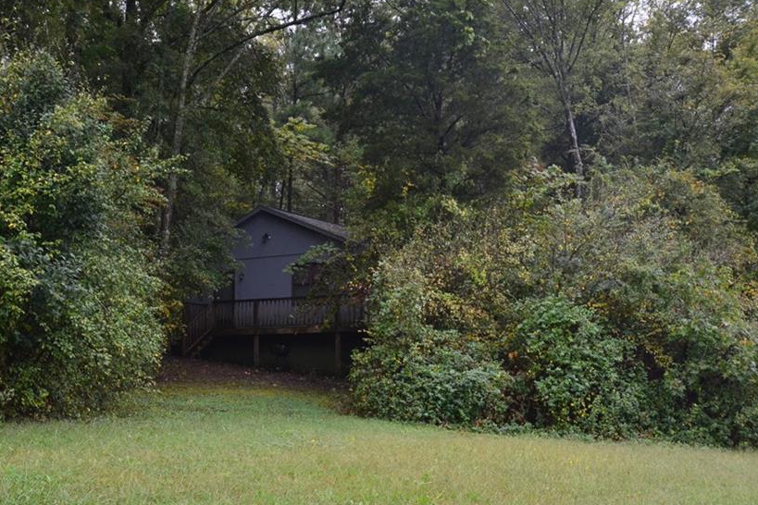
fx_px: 947
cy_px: 303
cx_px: 327
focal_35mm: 45
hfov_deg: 43.5
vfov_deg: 29.8
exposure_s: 1/320
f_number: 10
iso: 1600
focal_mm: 24
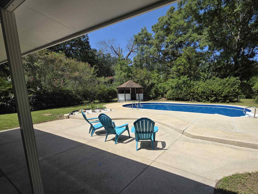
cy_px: 112
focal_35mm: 16
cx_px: 158
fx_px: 119
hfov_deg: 93.0
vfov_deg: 77.5
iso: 40
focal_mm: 2.2
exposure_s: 1/2308
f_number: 1.9
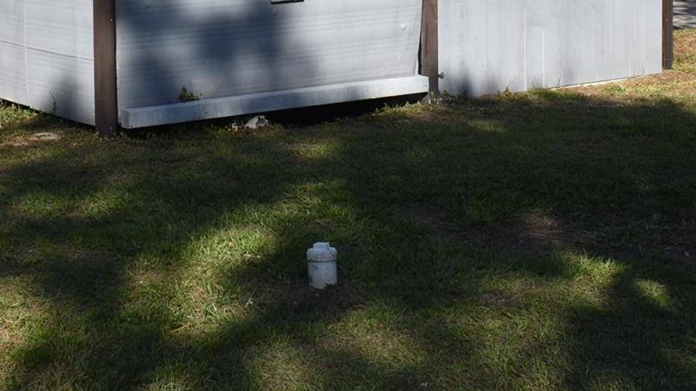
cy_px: -51
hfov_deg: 28.2
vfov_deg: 15.6
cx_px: 332
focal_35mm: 75
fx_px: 1384
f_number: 10
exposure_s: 1/400
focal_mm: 24
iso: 200
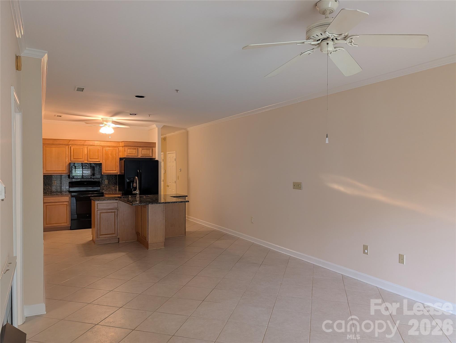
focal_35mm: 24
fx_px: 317
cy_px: 172
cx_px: 228
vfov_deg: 56.9
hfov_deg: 71.5
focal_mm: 6.9
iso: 154
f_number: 1.68
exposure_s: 1/40
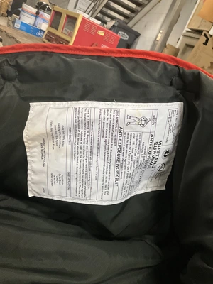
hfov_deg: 48.2
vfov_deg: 61.7
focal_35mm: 29
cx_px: 106
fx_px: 238
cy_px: 142
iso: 250
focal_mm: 3
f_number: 1.8
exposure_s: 1/60
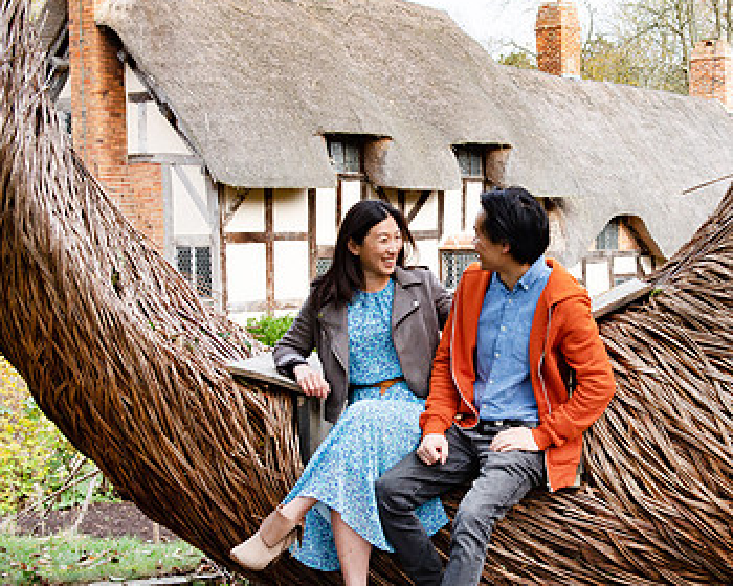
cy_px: 333
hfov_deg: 27.3
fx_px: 1497
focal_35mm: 69
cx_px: 516
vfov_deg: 22.1
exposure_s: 1/200
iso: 320
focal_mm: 38
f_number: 5.6
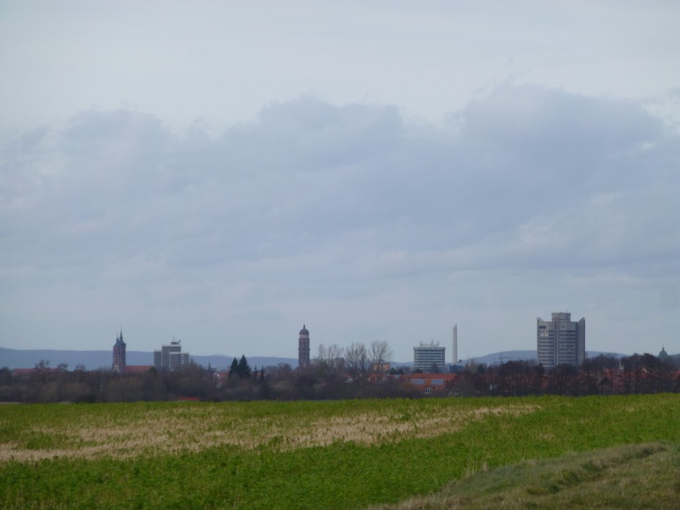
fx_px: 5225
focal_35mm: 266
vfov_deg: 5.6
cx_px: 341
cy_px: 255
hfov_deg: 7.4
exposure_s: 1/160
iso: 100
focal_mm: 47.3
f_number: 5.8
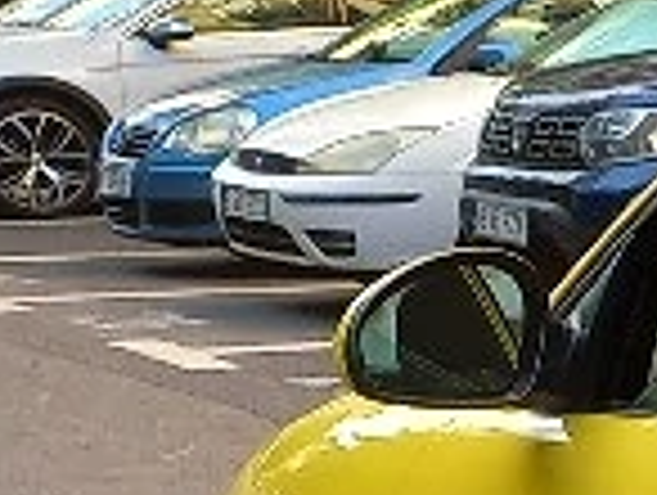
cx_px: 1940
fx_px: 3251
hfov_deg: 9.3
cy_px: 770
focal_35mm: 171
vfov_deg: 8.5
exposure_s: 1/125
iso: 50
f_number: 1.8
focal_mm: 4.65
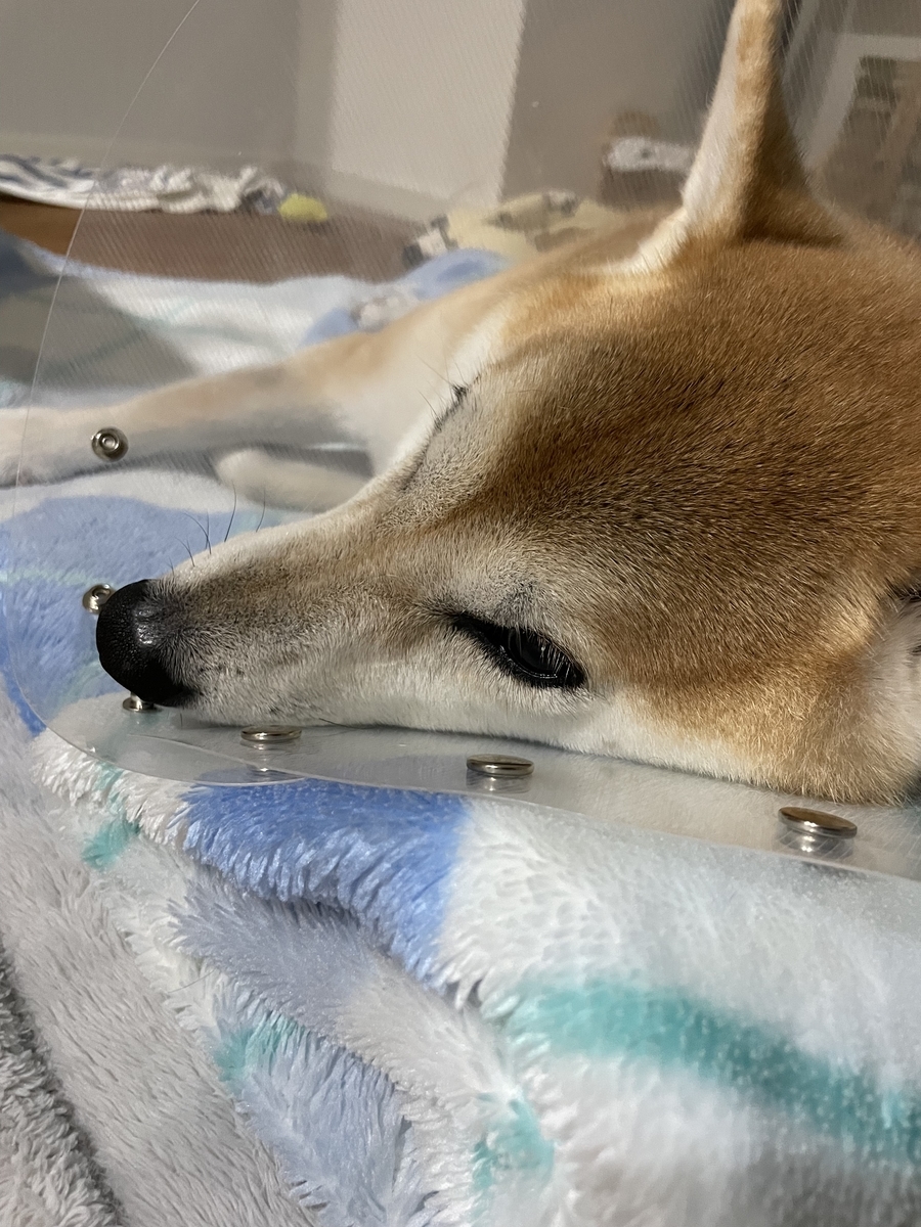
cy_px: 614
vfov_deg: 67.3
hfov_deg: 53.1
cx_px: 460
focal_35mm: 26
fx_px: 922
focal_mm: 4.2
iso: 500
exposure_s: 1/40
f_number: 1.6
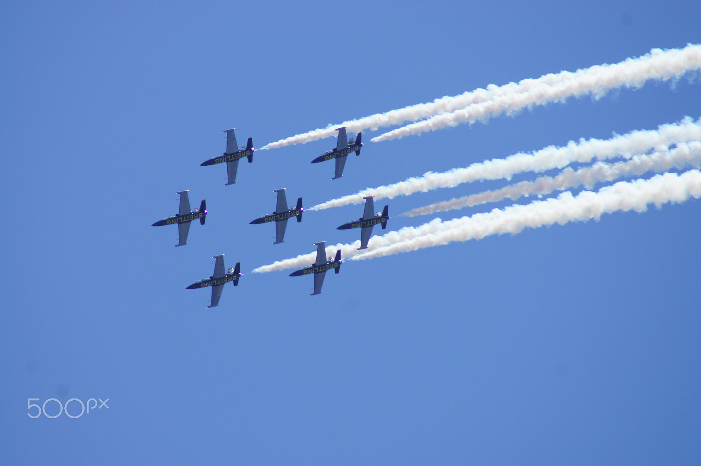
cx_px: 350
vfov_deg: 3.0
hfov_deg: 4.6
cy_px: 233
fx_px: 8753
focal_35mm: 450
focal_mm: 300
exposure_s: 1/500
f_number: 8
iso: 100
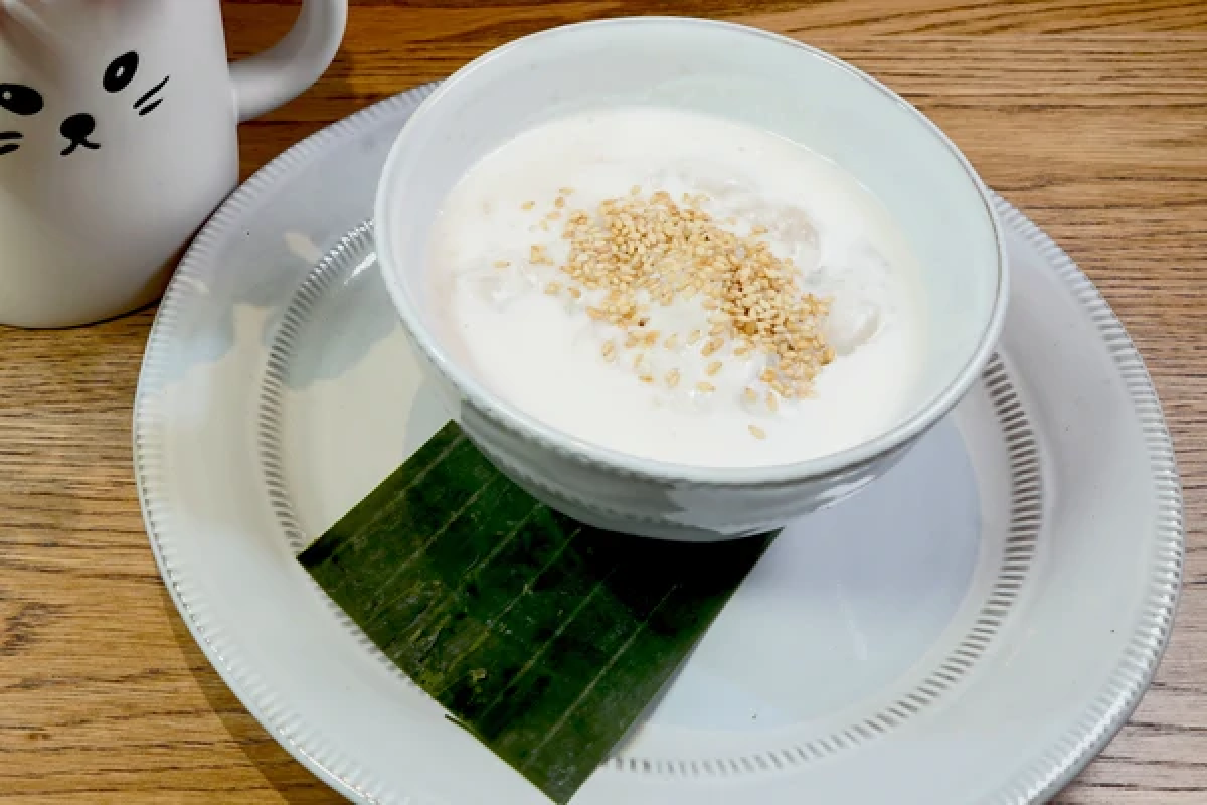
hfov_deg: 65.5
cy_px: 402
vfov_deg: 46.4
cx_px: 604
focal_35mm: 28
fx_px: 939
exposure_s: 1/4
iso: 100
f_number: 11
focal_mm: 28
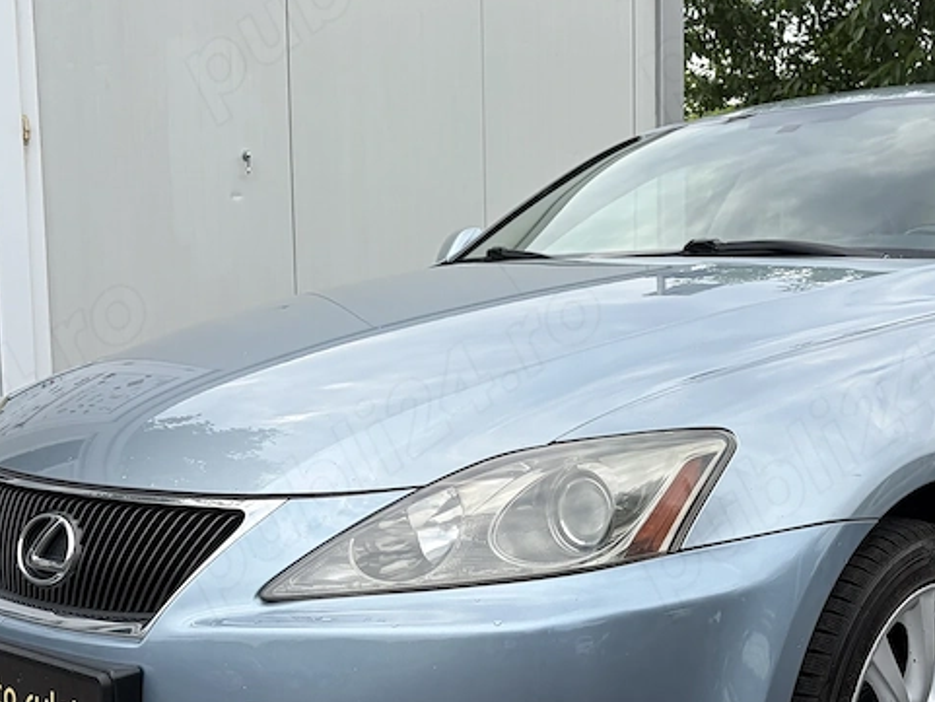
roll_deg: +0.0
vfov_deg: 26.9
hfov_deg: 35.2
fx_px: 1459
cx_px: 618
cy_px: 474
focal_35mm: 54
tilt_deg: -7.2
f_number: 1.6
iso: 50
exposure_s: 1/1420
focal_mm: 5.96
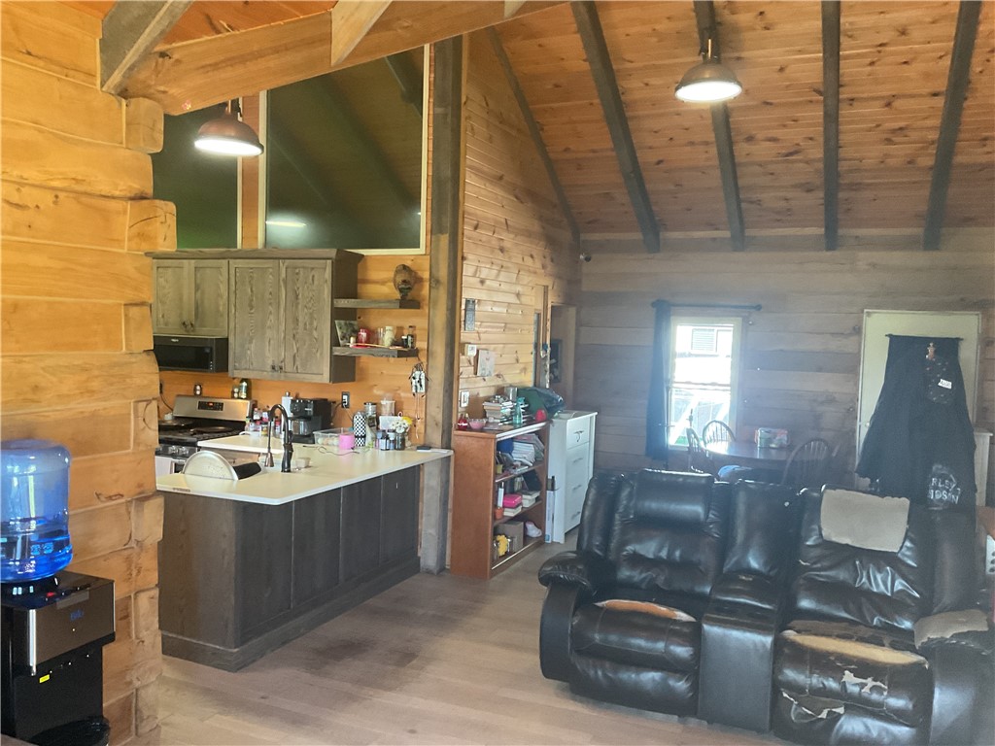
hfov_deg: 61.7
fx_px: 834
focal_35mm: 29
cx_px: 498
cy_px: 373
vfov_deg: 48.2
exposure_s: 1/60
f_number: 1.8
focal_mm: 3
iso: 250
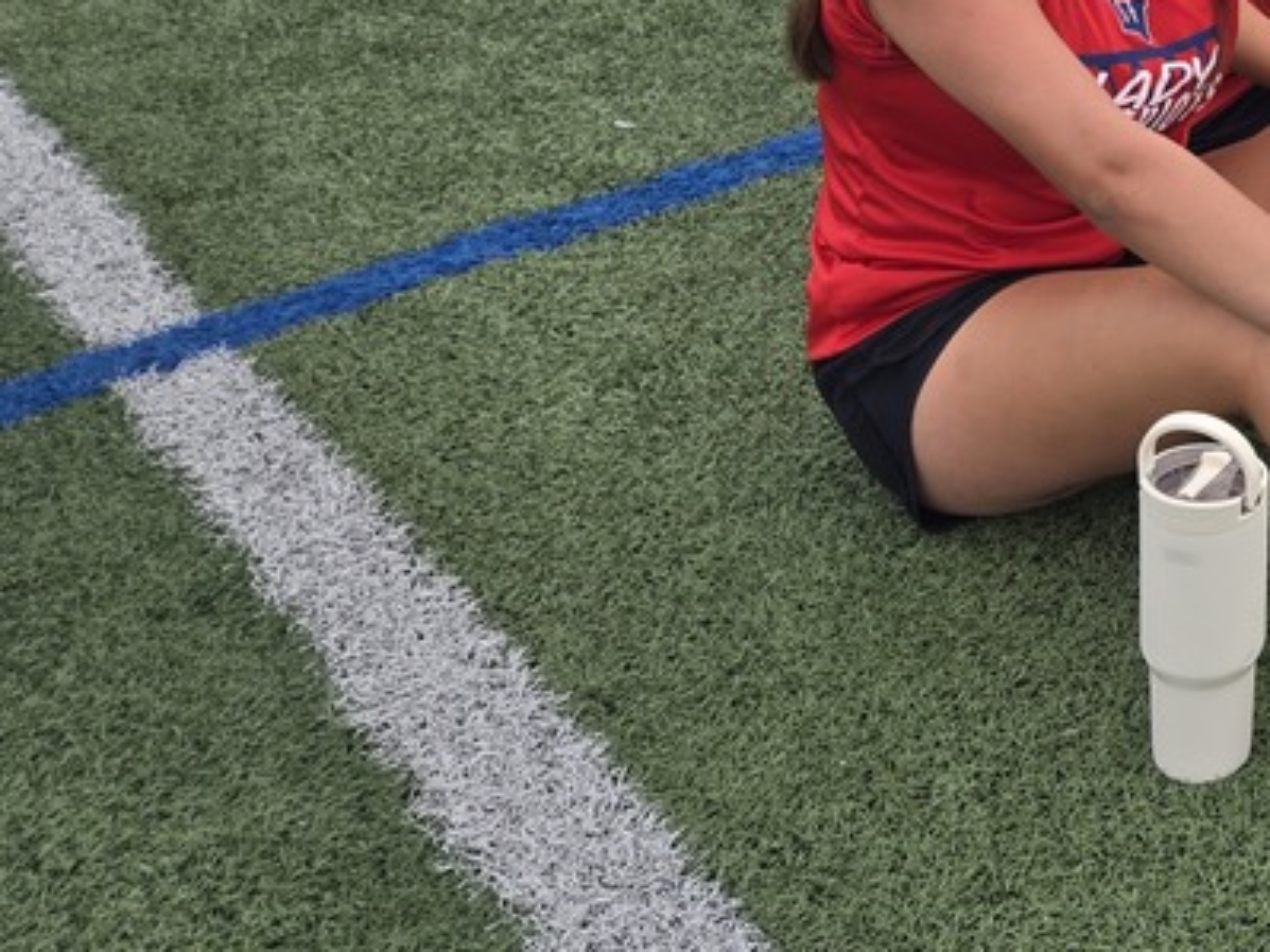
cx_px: 1626
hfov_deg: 27.6
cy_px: -64
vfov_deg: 23.5
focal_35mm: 59
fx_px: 2164
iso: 25
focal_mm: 5.4
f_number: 1.8
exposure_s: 1/532
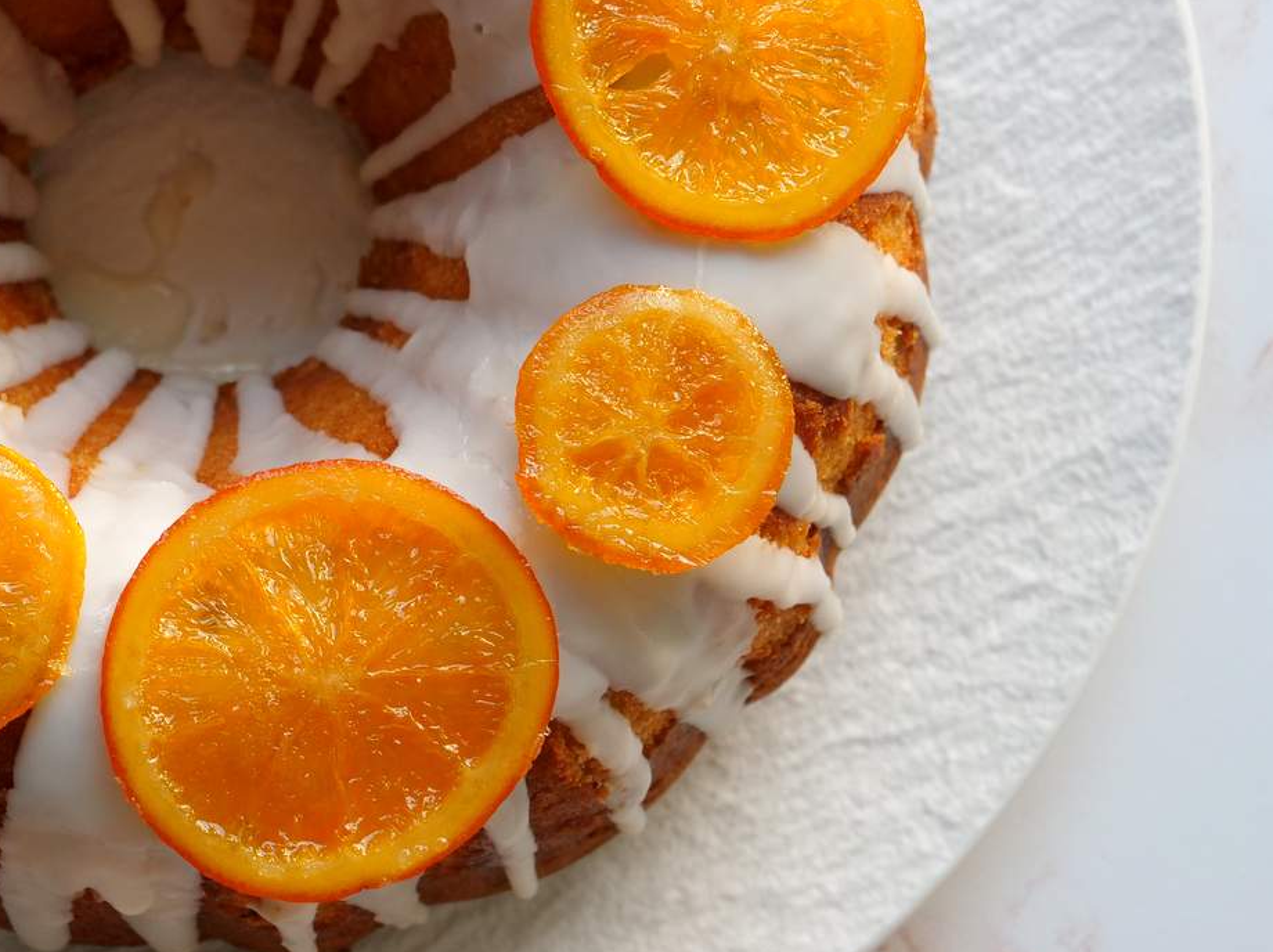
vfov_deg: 16.9
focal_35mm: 87
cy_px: 246
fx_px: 3196
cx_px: 183
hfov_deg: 22.1
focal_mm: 25
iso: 400
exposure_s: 1/60
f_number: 3.5
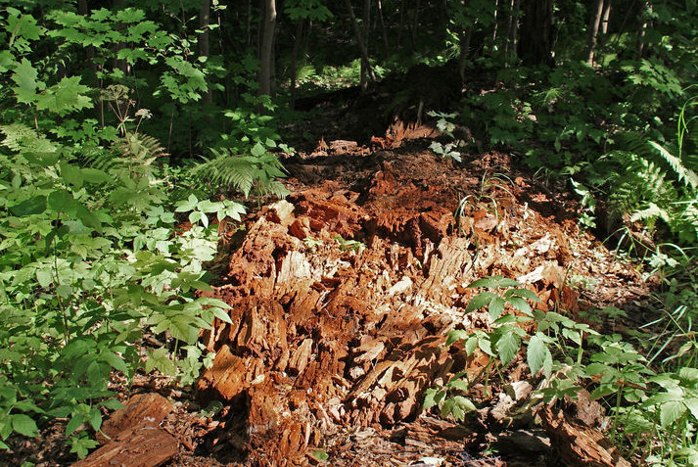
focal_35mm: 53
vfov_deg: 25.6
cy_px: 206
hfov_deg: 37.4
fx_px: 1029
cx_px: 385
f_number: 5.6
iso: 100
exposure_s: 1/80
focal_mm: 28
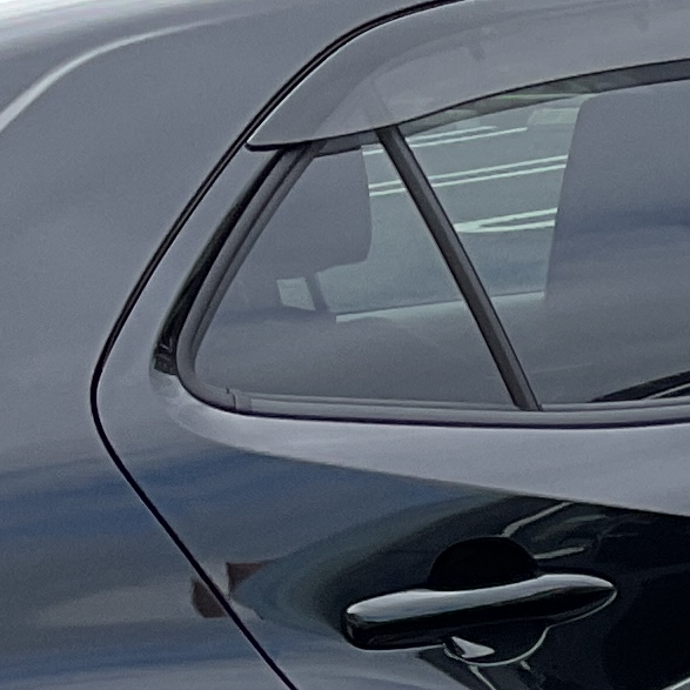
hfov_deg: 8.5
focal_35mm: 176
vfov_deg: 9.4
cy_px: 1268
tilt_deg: -22.2
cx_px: 1984
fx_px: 3969
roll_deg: +4.4
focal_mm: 3
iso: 16
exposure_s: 1/674
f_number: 1.8
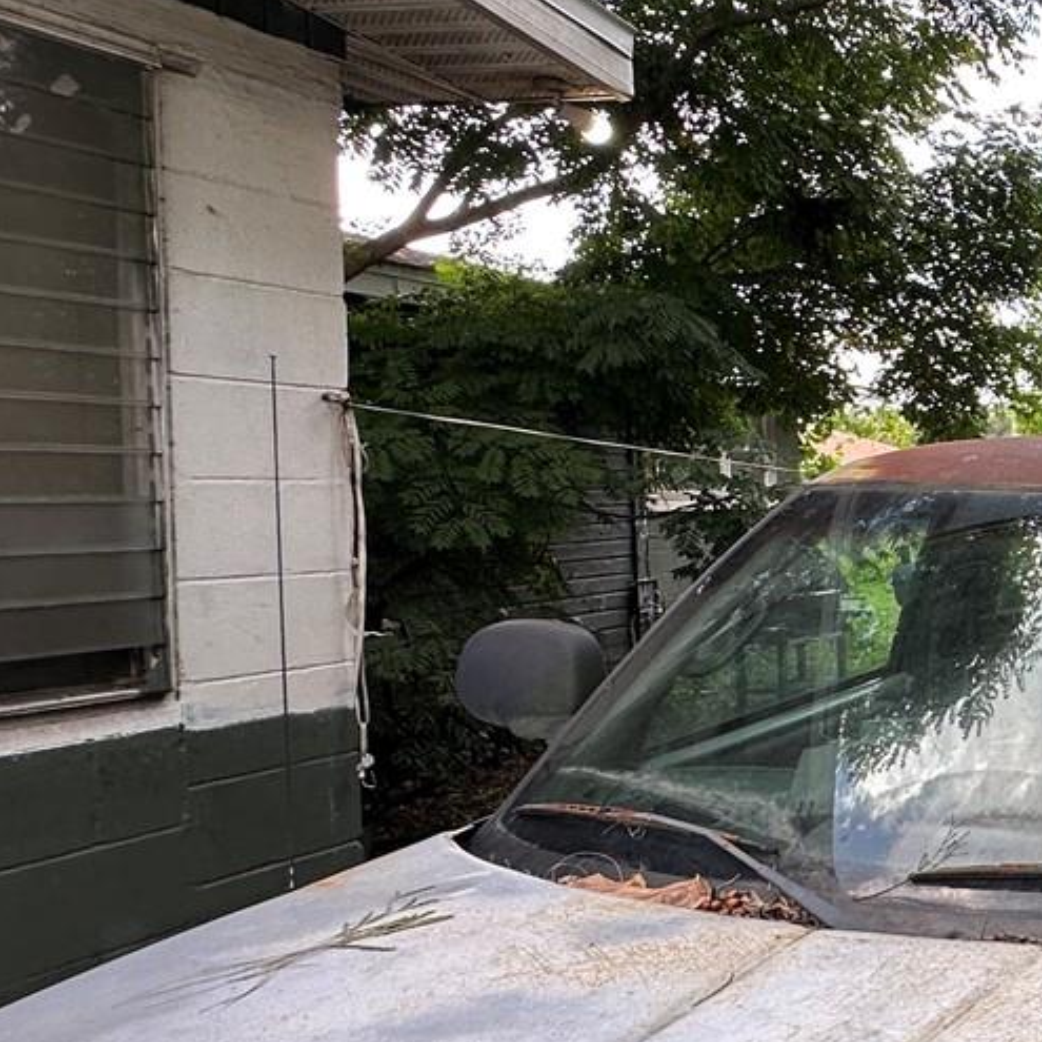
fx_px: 1362
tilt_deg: -2.0
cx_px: 1442
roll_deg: -1.2
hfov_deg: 30.3
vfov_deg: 41.9
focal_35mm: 40
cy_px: 535
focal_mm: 2.22
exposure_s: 1/105
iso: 40
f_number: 2.2
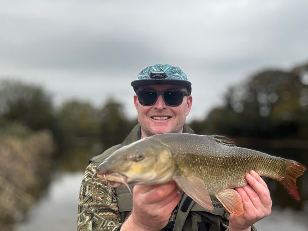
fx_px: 294
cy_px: 123
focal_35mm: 33
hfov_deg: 55.3
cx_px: 169
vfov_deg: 42.9
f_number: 1.9
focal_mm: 2.69
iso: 50
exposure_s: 1/121
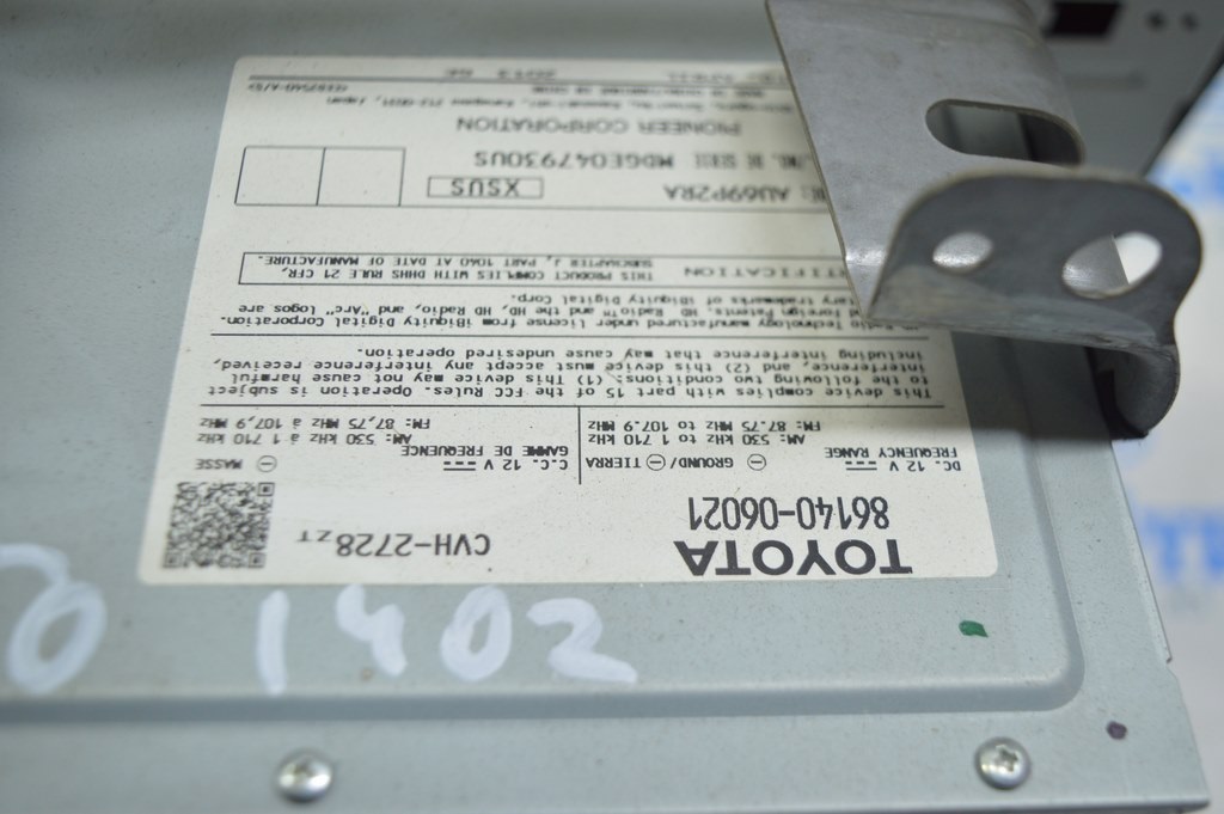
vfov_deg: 33.0
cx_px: 612
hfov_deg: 48.0
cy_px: 407
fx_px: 1376
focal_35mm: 40
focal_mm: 27
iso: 400
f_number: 4
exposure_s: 1/50
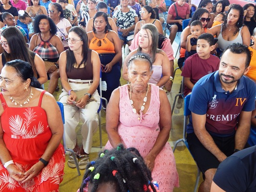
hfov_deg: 58.3
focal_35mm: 31
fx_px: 229
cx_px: 128
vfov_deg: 45.5
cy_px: 96
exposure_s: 1/30
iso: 140
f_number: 3.2
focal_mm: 5.6
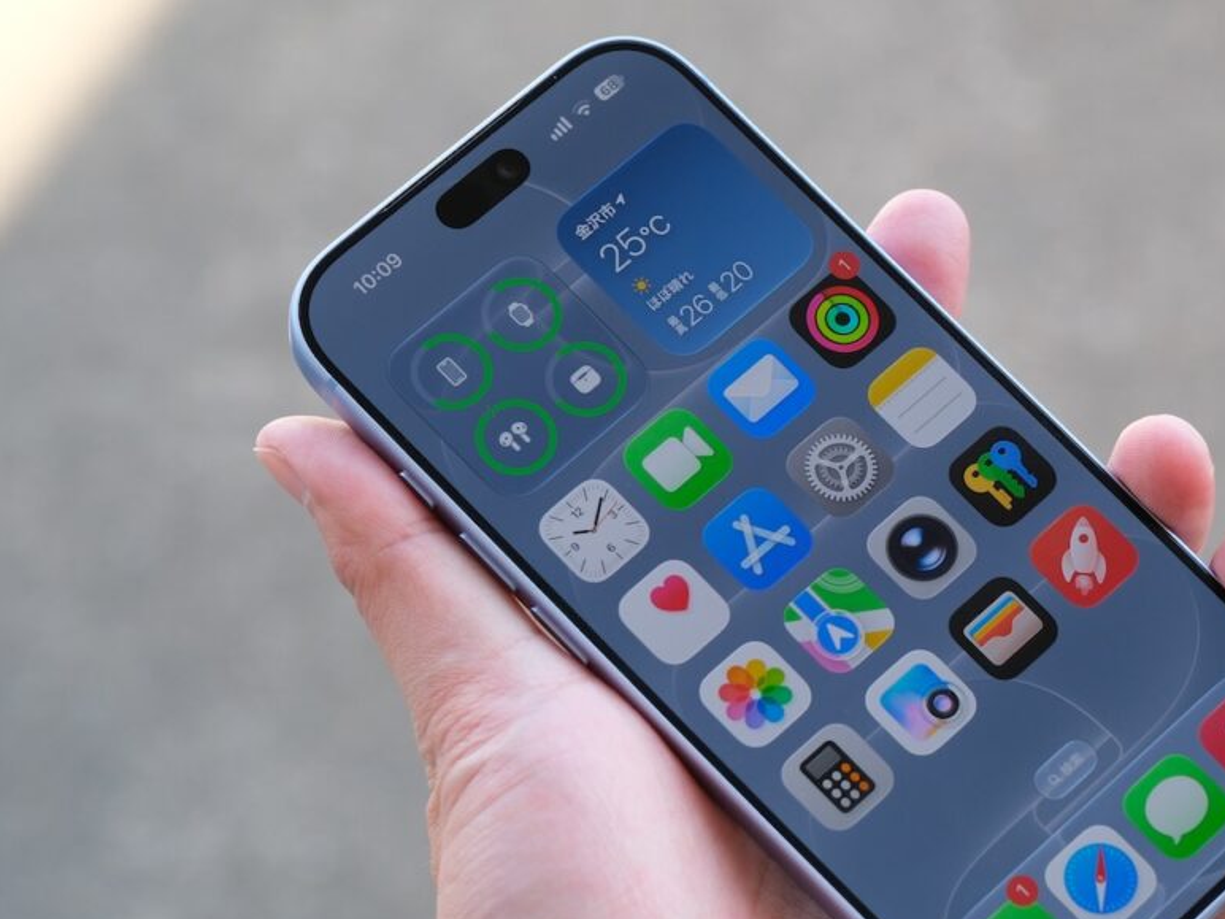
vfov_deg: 11.9
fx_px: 4388
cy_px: 532
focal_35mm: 124
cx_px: 924
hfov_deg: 15.8
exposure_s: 1/125
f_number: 5.6
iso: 400
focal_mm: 55
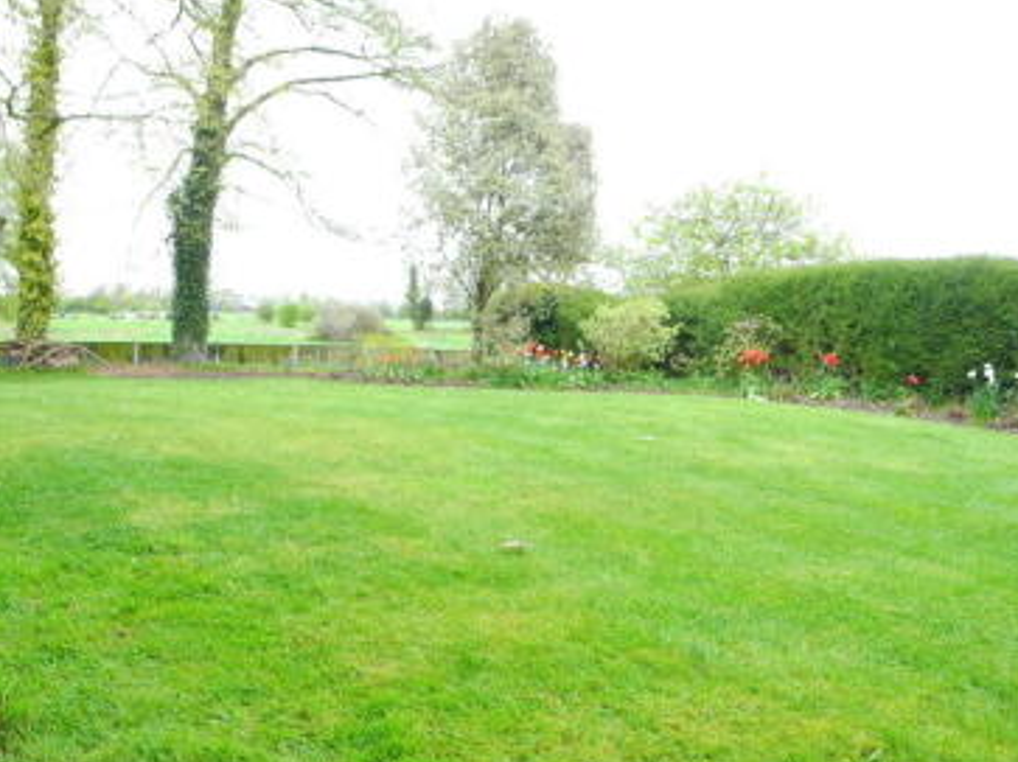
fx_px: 1323
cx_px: 411
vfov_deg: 32.0
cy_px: 492
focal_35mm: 45
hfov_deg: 41.9
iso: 100
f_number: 2.8
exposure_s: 1/97
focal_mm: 6
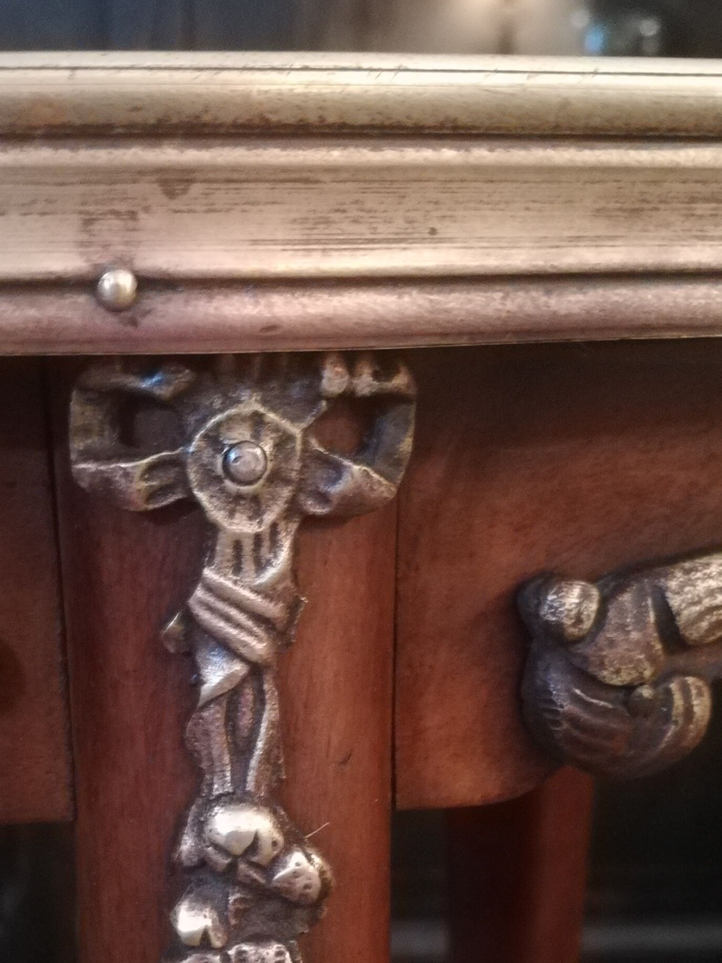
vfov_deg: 33.5
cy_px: 748
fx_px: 1557
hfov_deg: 26.0
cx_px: 252
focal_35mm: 56
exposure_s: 1/14.3
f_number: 2.2
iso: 800
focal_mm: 3.83
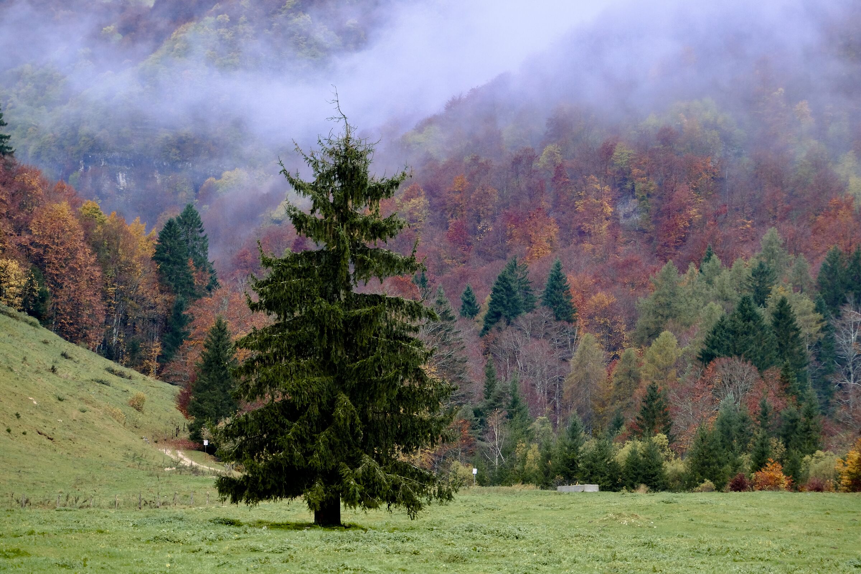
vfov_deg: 11.4
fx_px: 2870
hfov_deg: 17.1
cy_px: 287
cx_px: 430
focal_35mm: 120
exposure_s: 1/280
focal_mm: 80
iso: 800
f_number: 4
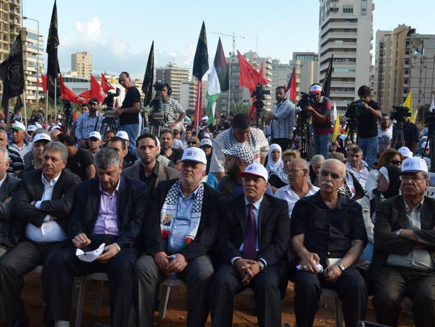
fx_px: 578
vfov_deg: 31.5
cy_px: 163
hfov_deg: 41.2
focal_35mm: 46
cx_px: 189
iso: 400
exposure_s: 1/320
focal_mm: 28
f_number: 9
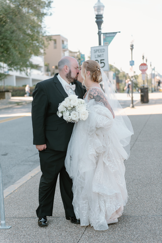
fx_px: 472
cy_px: 122
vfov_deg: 28.8
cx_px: 81
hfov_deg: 19.5
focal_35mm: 70
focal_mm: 70
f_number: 2.8
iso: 125
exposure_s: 1/250
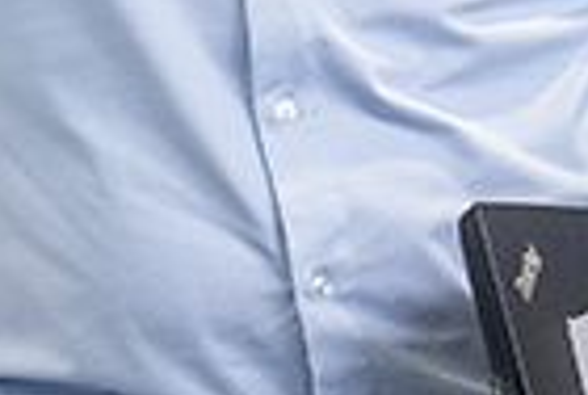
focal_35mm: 769
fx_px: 12587
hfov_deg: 2.7
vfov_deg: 1.8
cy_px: -261
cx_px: 311
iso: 1600
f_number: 4
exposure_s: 1/160
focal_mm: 100
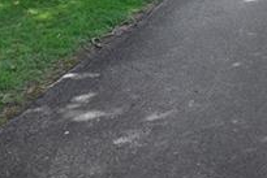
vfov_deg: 15.9
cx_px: 350
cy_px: -162
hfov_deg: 24.9
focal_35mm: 70
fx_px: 520
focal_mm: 14
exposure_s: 1/320
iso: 800
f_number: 7.1
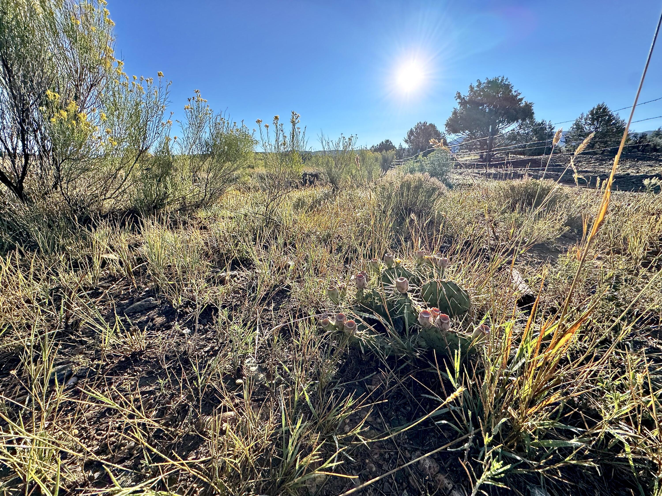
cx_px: 331
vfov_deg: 85.7
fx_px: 268
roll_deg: -1.0
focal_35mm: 14
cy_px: 248
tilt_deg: -16.3
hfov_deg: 102.1
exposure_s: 1/749
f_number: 2.2
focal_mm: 2.22
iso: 40
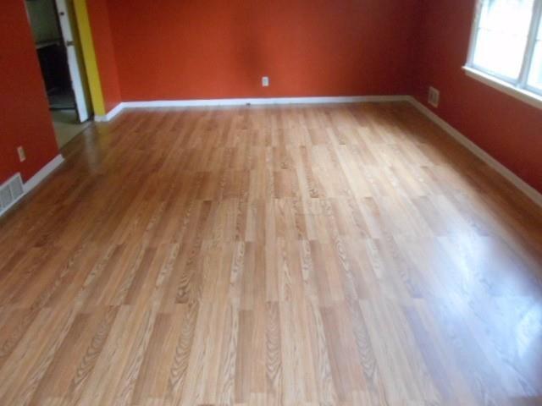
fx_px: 454
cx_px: 271
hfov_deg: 61.7
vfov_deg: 48.2
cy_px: 203
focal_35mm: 29
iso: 800
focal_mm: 5.2
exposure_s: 1/50
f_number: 4
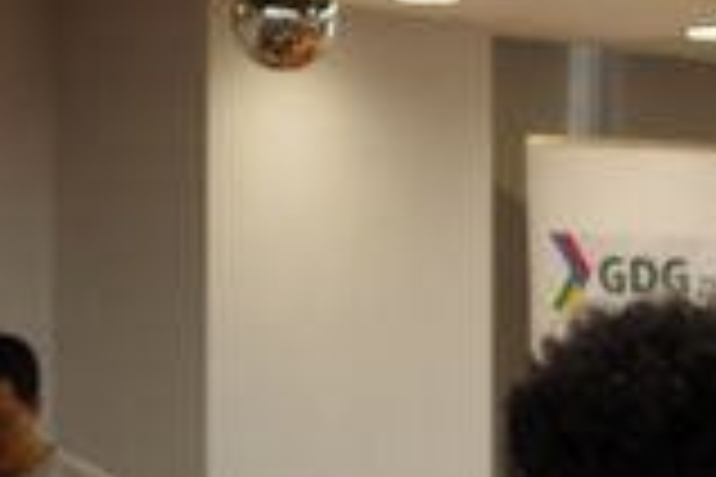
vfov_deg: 5.2
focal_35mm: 262
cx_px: 1144
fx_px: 5210
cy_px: 554
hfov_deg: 7.7
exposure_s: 1/60
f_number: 2.4
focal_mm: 35
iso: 200
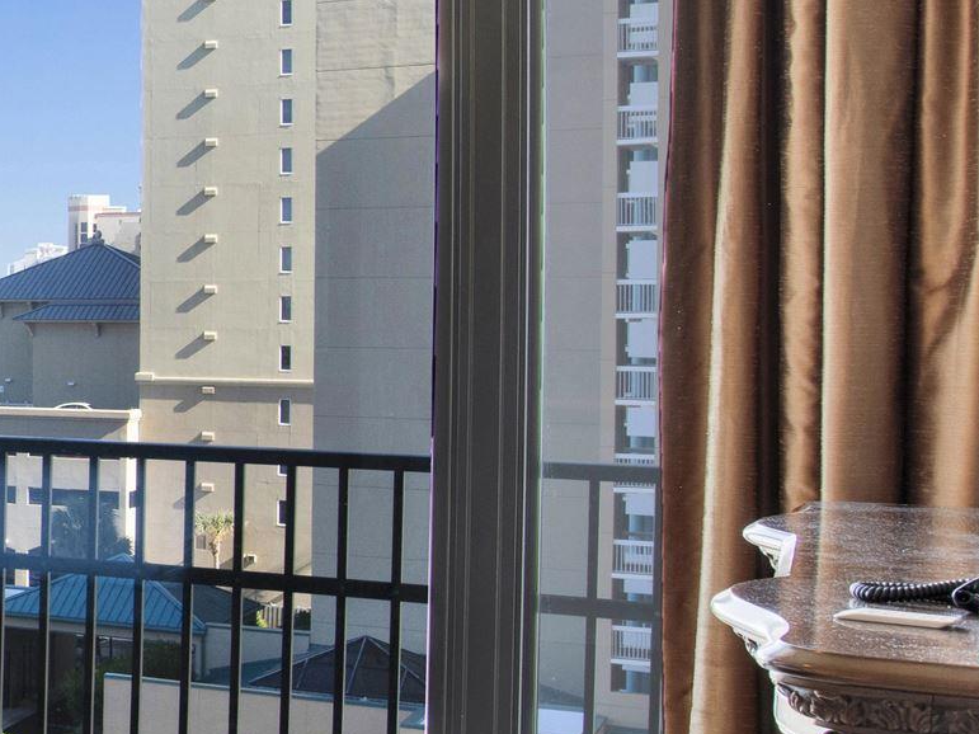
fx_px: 1951
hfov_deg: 18.8
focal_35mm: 69
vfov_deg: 21.2
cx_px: -942
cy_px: 263
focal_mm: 18
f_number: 11
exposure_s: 1/15
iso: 200
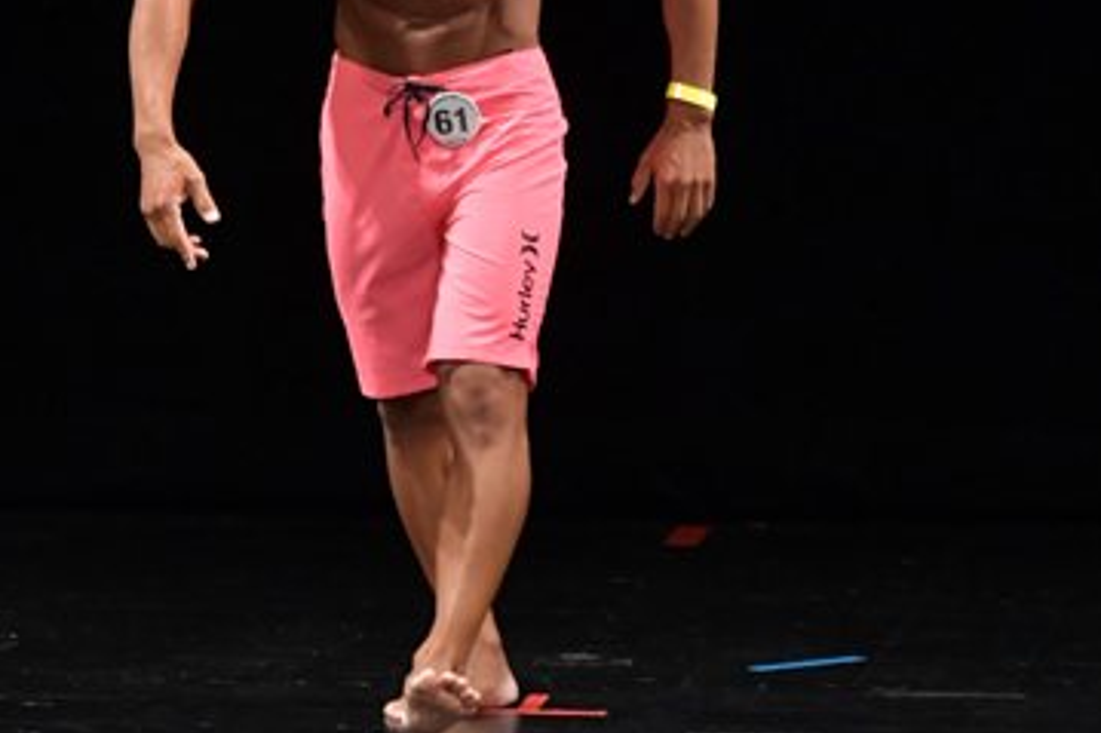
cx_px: 520
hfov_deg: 3.2
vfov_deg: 2.1
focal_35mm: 647
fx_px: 19777
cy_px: 178
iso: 3200
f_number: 5.6
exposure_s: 1/400
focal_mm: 200
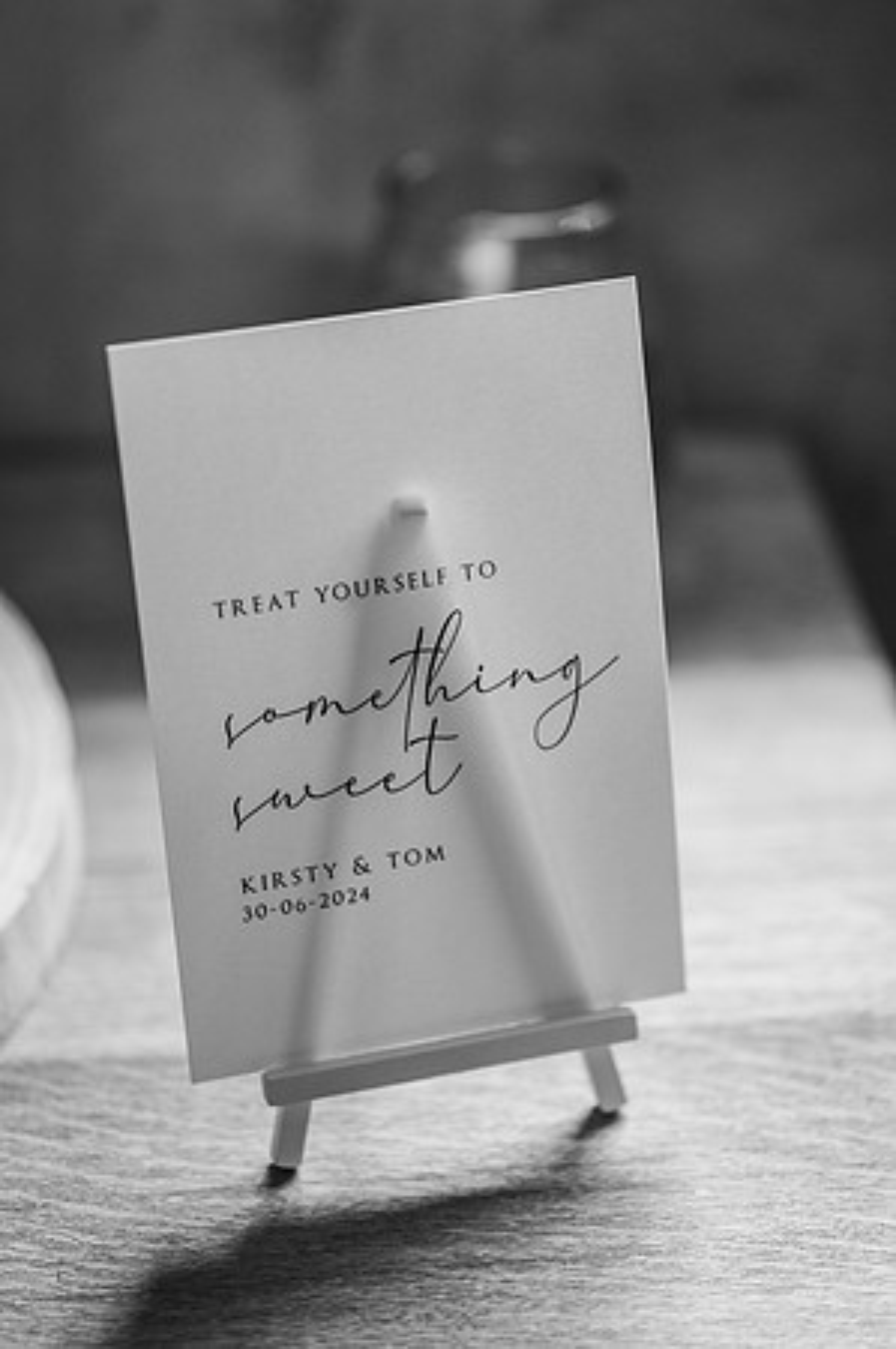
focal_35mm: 85
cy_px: 674
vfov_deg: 23.9
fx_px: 3180
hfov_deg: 16.0
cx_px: 448
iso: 450
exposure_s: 1/200
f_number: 1.8
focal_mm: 85
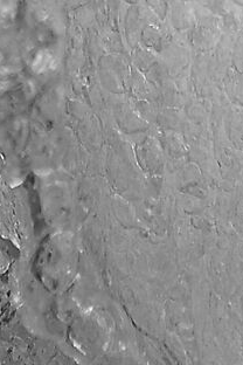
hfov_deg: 0.9
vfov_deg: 1.3
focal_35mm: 1538
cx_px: 145
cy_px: -833
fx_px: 15571
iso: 400
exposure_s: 1/6400
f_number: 4.5
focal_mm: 200
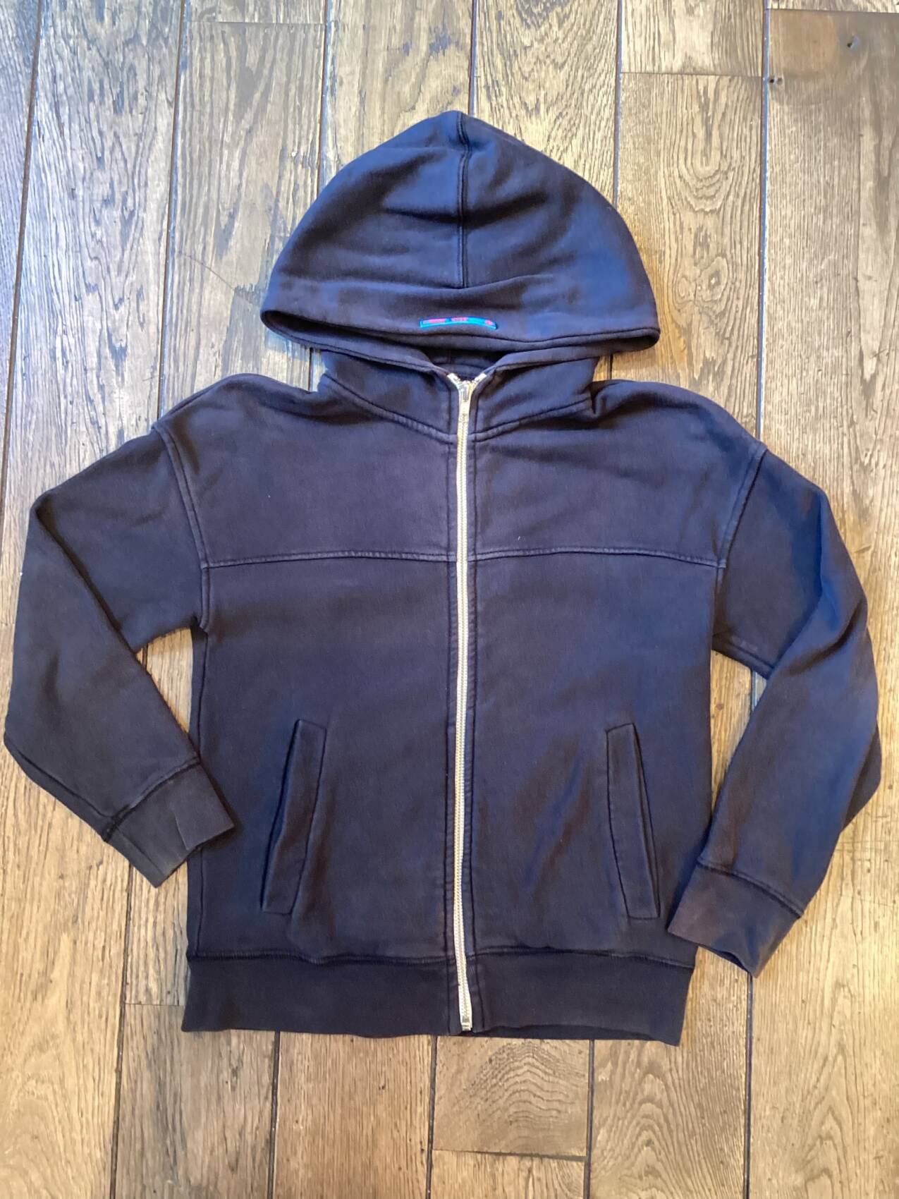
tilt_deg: -85.9
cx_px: 450
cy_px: 600
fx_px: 1073
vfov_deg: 58.4
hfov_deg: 45.4
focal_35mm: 31
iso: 250
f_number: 2.4
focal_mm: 3.3
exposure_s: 1/50
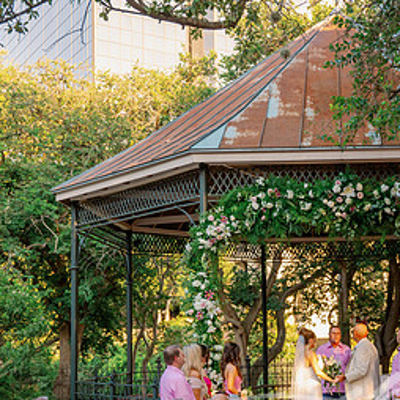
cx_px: 332
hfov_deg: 26.7
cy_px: 278
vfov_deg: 27.1
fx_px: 824
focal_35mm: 63
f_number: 3.5
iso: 500
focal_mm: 32.5
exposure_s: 1/400
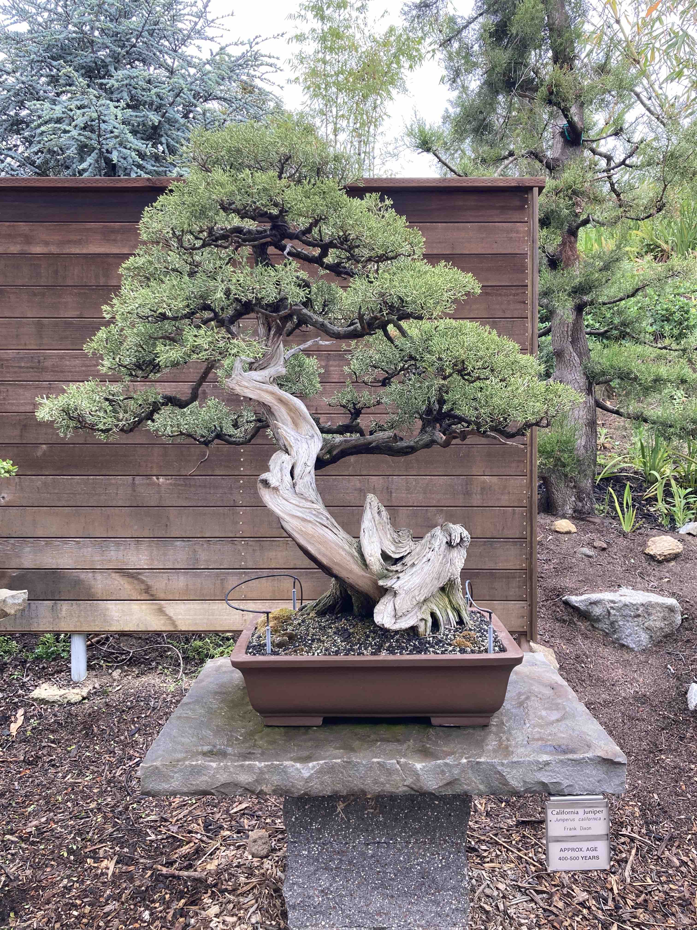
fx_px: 752
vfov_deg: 63.4
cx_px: 348
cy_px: 465
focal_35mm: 28
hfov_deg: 49.7
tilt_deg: -2.0
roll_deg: -0.5
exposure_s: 1/121
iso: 40
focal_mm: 3.99
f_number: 1.8
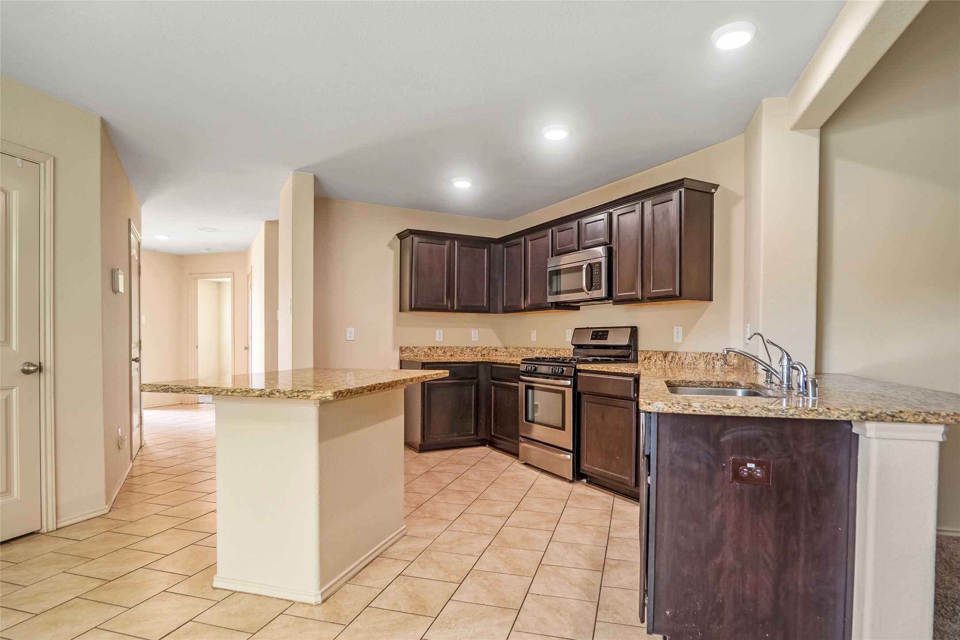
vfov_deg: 67.4
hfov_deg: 90.0
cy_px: 320
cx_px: 480
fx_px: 480
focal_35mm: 18
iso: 125
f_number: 3.2
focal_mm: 12
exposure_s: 1/8
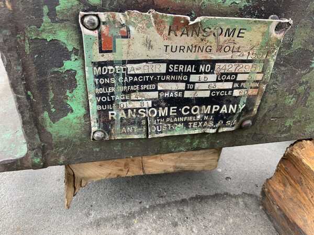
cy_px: 118
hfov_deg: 61.7
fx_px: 263
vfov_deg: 48.2
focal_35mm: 29
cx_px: 157
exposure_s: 1/122
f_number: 1.8
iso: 40
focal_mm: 3
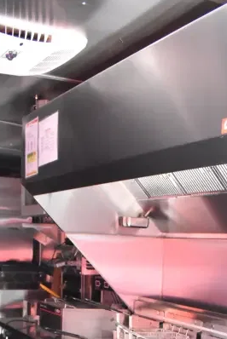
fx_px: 585
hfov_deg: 21.8
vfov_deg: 28.8
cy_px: 388
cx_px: 157
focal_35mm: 62
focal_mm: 18
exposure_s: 1/125
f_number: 5.6
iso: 6400
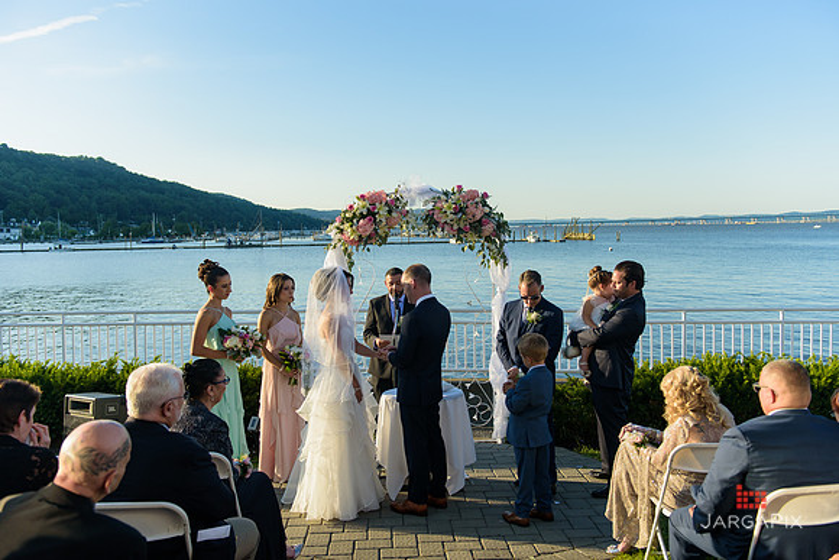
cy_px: 280
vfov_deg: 41.1
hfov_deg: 58.7
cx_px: 420
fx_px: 746
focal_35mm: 32
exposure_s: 1/1600
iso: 200
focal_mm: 32
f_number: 3.2
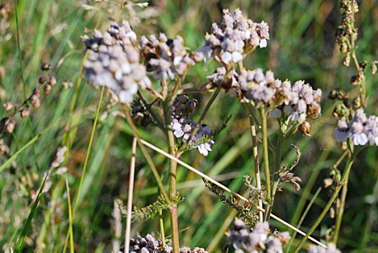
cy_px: 207
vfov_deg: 10.7
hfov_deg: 16.0
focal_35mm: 128
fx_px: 1346
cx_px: 255
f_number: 5.6
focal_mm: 50
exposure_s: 1/1250
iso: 400
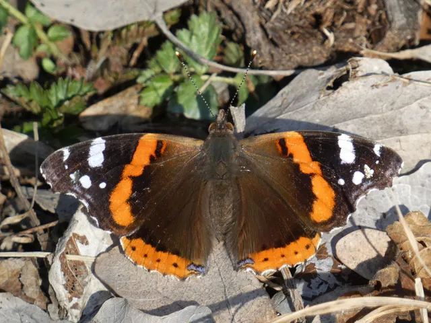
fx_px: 9425
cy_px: 162
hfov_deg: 2.6
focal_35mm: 757
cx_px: 216
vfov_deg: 2.0
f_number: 5.6
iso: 80
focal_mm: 135.6
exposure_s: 1/160
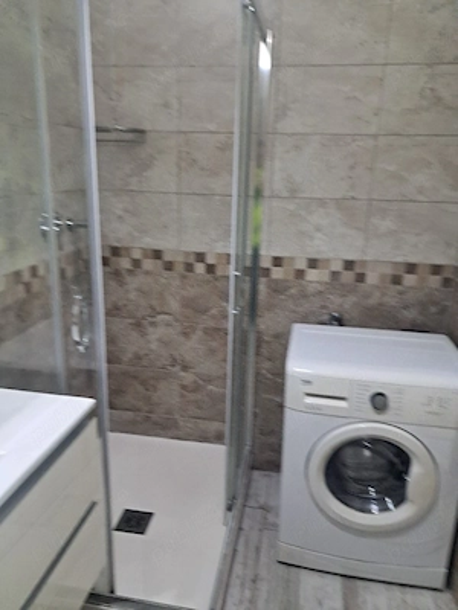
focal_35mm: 27
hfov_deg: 51.4
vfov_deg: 65.3
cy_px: 305
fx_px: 476
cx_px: 229
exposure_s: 1/25
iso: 500
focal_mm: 4
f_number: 1.8
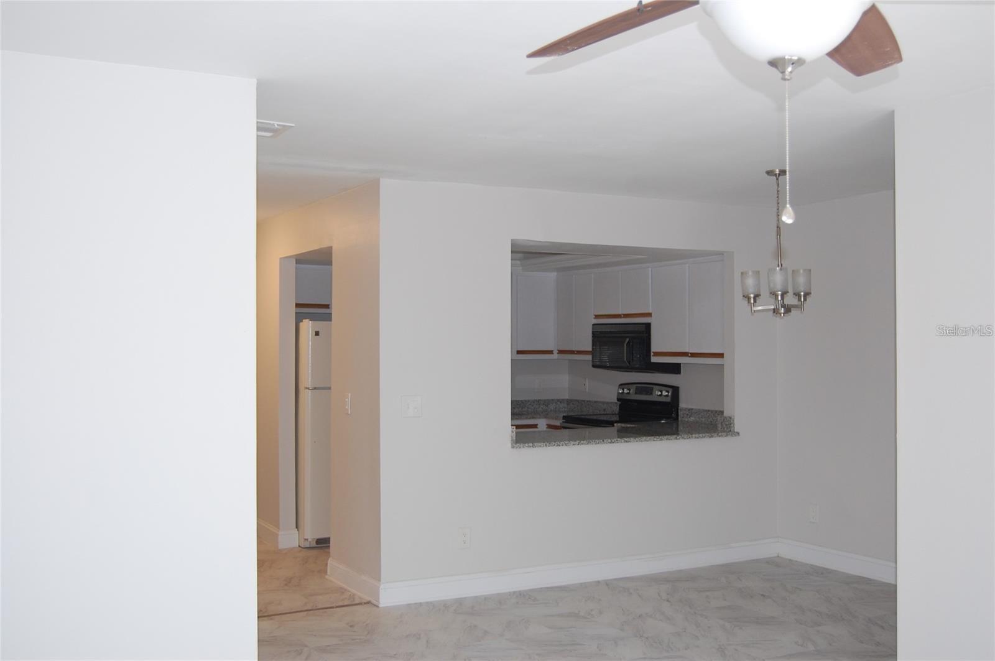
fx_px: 1077
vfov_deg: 34.1
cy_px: 330
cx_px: 498
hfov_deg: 49.6
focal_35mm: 39
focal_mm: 26
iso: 400
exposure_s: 1/60
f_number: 4
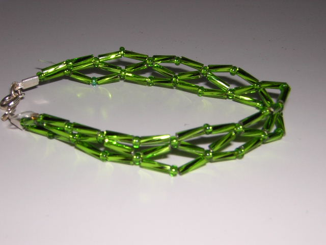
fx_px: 584
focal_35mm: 62
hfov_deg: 31.2
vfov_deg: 23.7
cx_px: 163
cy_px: 122
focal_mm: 8.1
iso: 100
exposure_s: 1/60.1
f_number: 6.8
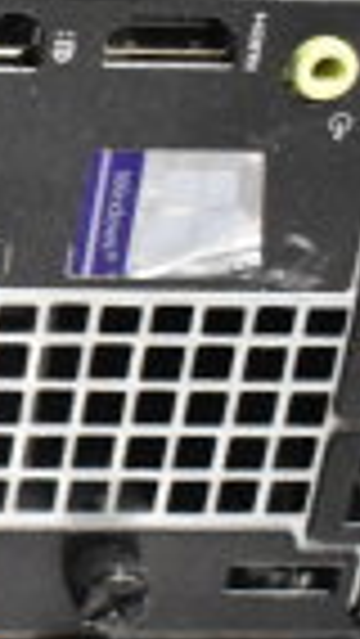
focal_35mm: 168
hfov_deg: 6.5
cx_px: -783
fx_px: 2852
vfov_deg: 12.8
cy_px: 232
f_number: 4
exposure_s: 1/40
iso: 4000
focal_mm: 25
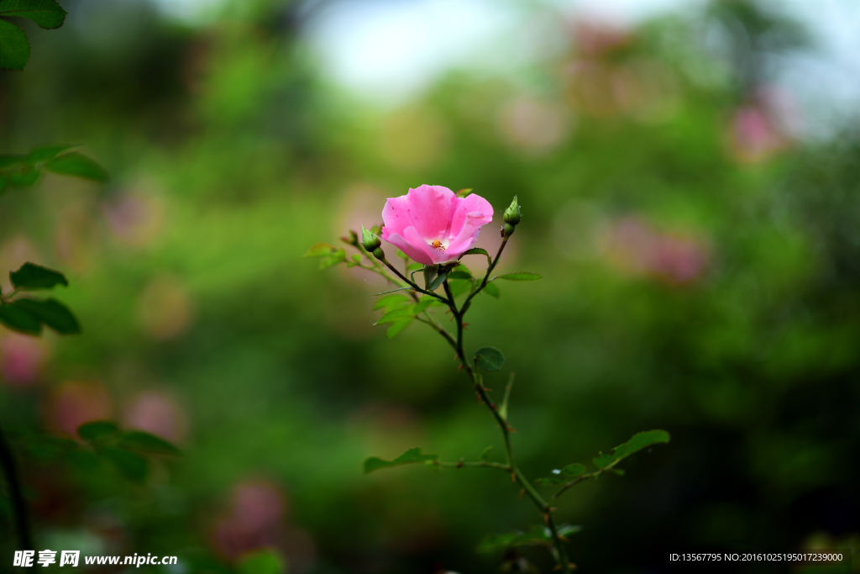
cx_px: 430
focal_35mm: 85
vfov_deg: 16.1
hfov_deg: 23.9
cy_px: 287
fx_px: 2031
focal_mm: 85
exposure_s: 1/400
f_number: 1.8
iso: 64
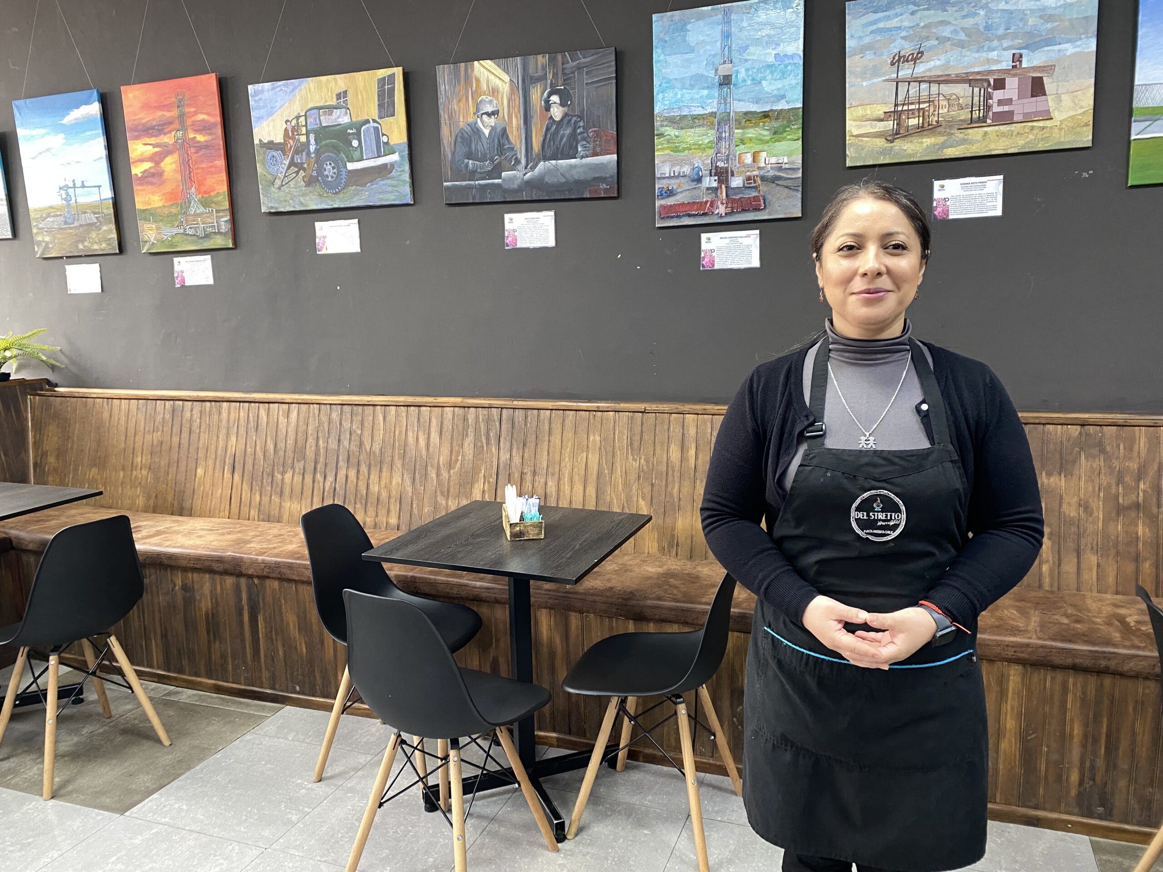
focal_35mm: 26
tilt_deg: -10.1
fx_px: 874
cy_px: 436
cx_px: 582
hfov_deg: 67.3
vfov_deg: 53.1
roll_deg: +0.7
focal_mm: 4.25
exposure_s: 1/50
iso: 200
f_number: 1.8
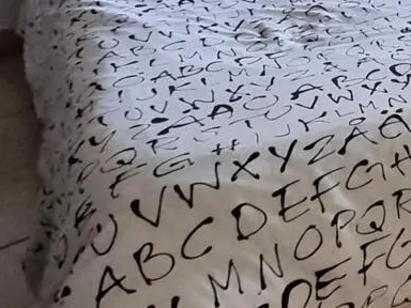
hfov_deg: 23.3
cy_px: -192
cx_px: 631
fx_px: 772
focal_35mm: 65
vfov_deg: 19.0
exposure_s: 1/50
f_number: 2.2
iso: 160
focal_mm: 1.74
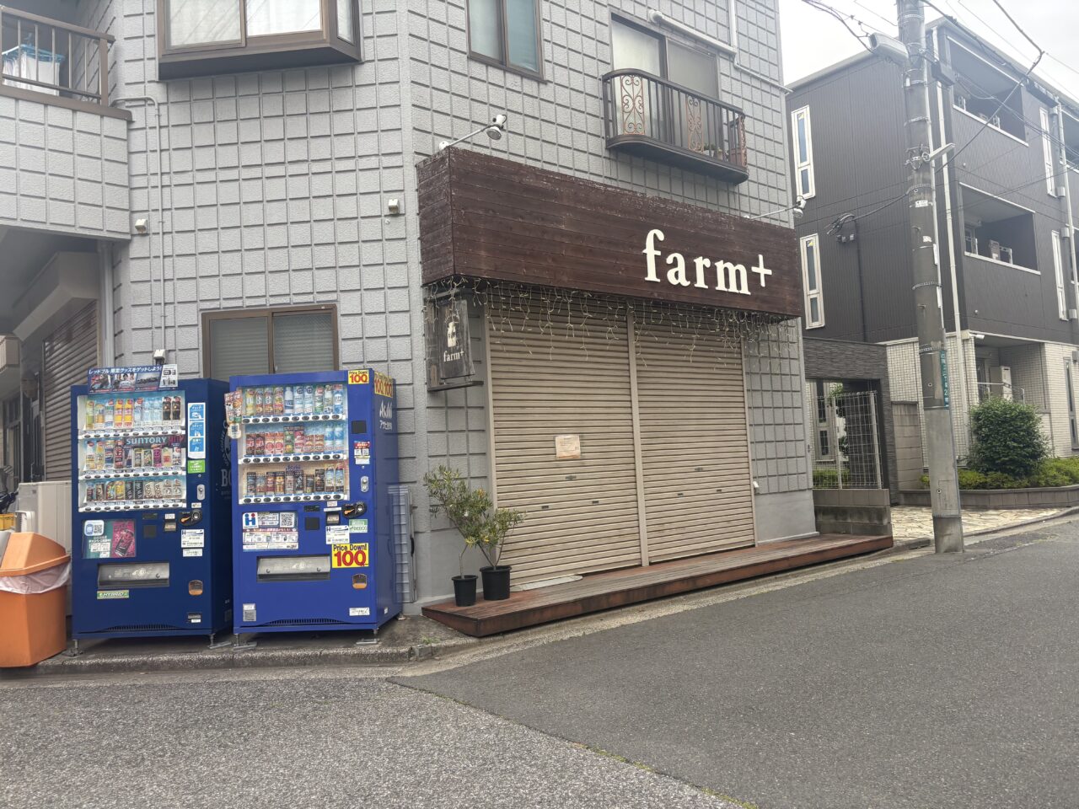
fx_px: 810
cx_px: 540
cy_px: 404
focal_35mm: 26
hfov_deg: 67.3
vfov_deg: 53.1
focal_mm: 5.96
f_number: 1.6
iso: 50
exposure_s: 1/503
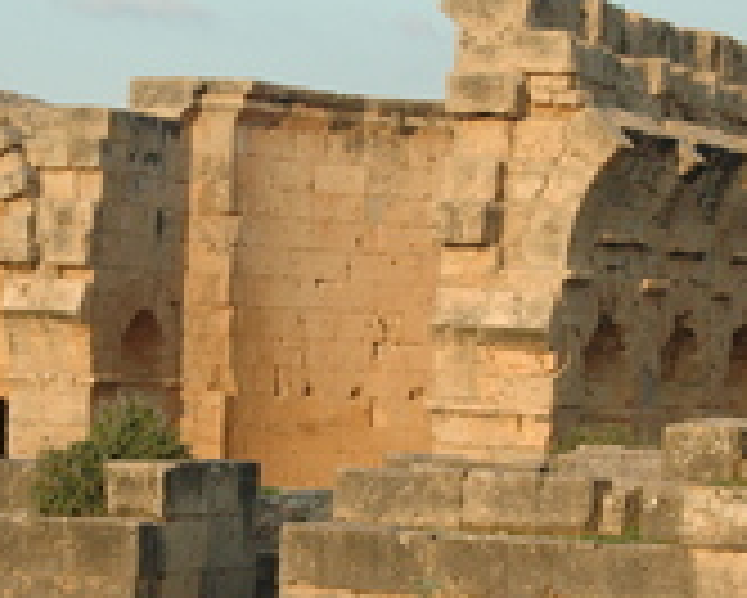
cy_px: 387
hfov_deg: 9.9
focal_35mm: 194
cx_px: 220
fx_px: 4292
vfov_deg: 8.0
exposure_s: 1/500
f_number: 11
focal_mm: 52
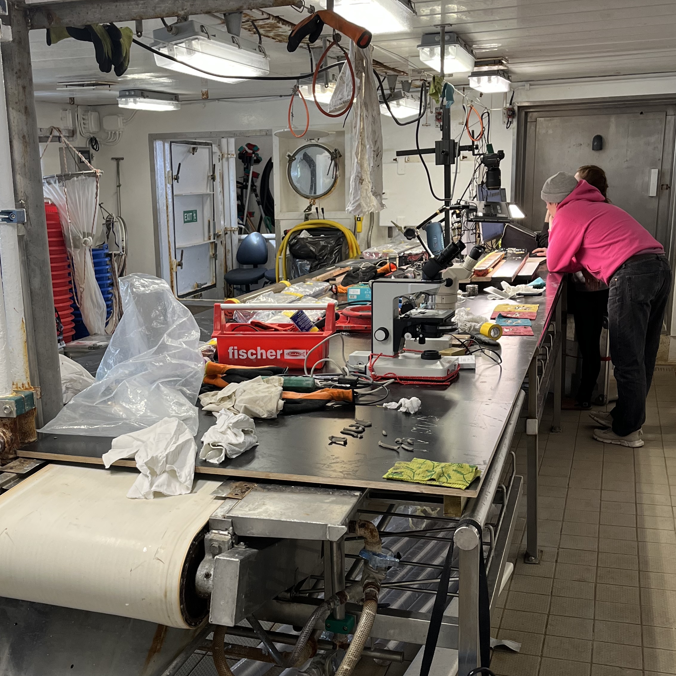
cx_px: 261
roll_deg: +0.8
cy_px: 402
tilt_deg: -14.0
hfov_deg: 40.7
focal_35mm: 41
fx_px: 906
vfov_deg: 40.8
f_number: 1.6
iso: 125
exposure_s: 1/121
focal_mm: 5.1
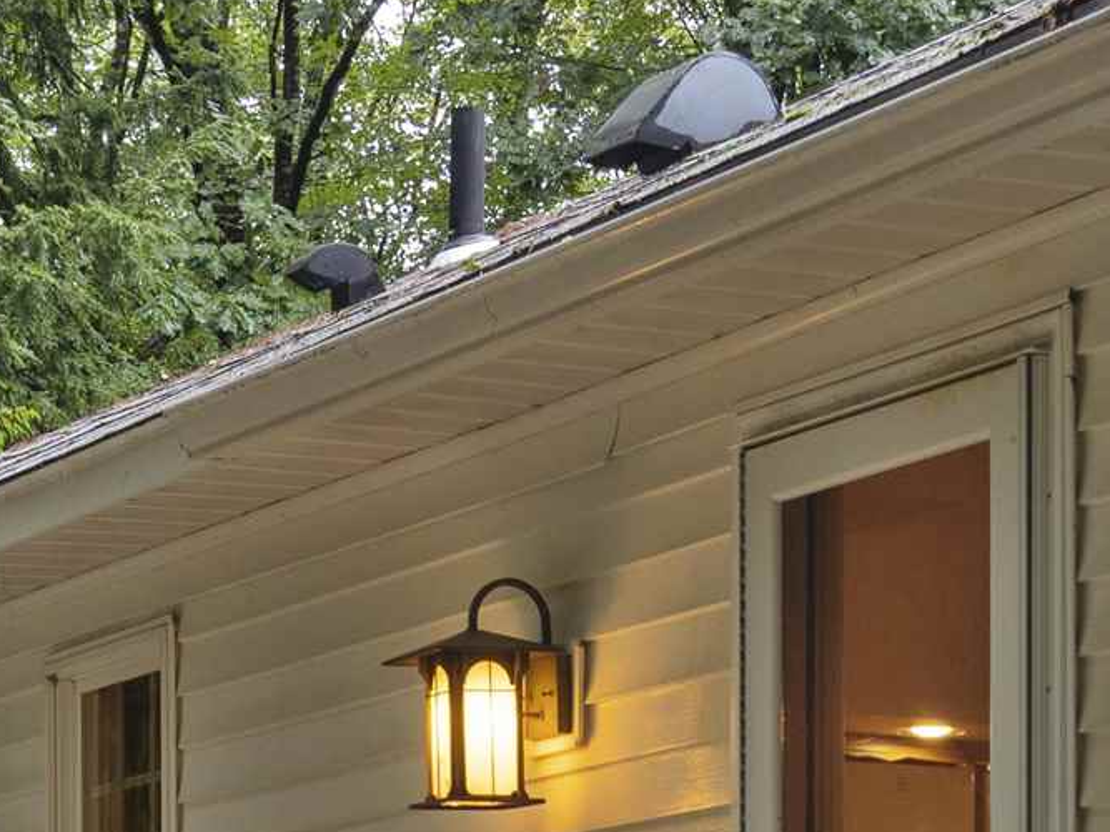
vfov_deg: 9.2
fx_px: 4969
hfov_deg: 12.7
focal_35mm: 155
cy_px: 1350
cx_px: 591
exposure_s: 1/15
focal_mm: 35
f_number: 8
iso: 250
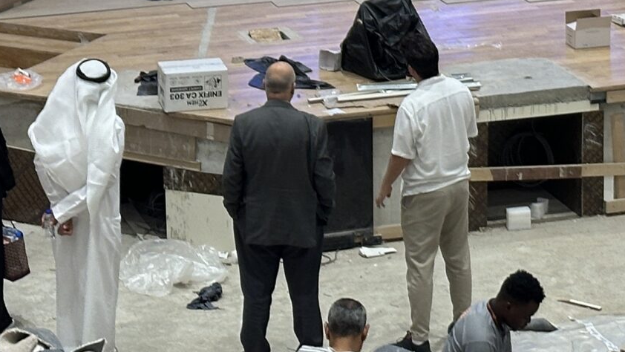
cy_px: -135
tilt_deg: -10.7
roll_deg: -0.3
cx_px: 424
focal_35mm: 159
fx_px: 2636
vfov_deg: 7.5
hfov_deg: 13.5
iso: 100
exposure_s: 1/60
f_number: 1.78
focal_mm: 6.86
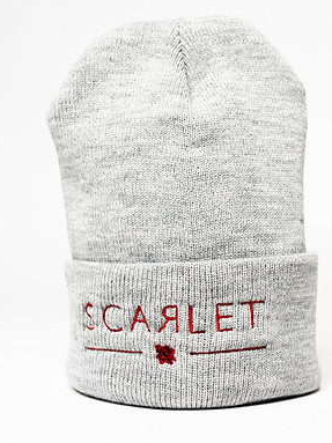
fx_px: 653
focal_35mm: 51
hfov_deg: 28.4
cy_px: 222
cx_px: 219
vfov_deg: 37.5
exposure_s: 1/160
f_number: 7.1
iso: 100
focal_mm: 35
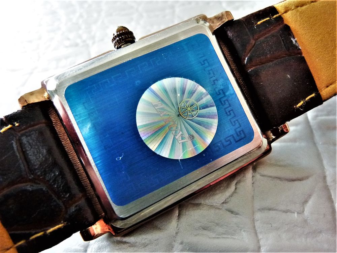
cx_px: 168
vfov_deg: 54.9
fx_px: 243
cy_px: 126
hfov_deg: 69.4
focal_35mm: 25
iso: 400
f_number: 3.3
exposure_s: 1/15
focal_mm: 4.5
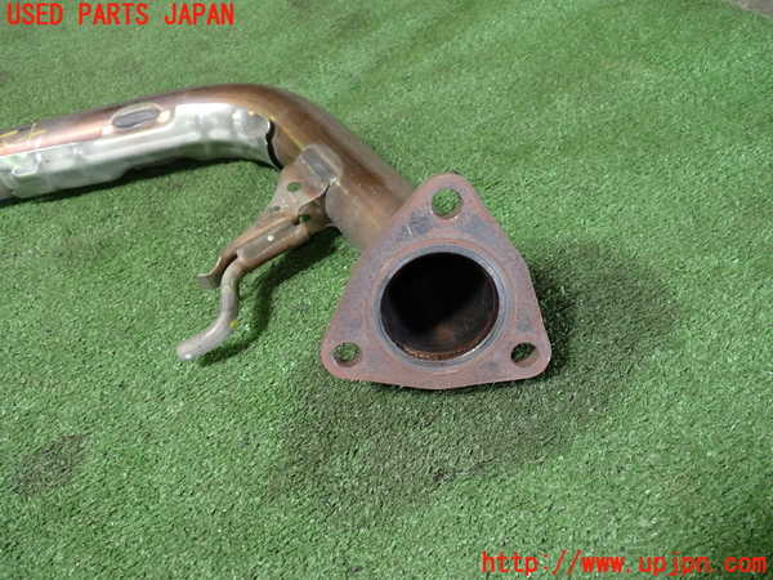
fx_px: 670
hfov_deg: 60.0
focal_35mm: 30
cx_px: 386
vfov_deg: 46.8
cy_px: 290
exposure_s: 1/40
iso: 200
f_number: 2.3
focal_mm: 5.4
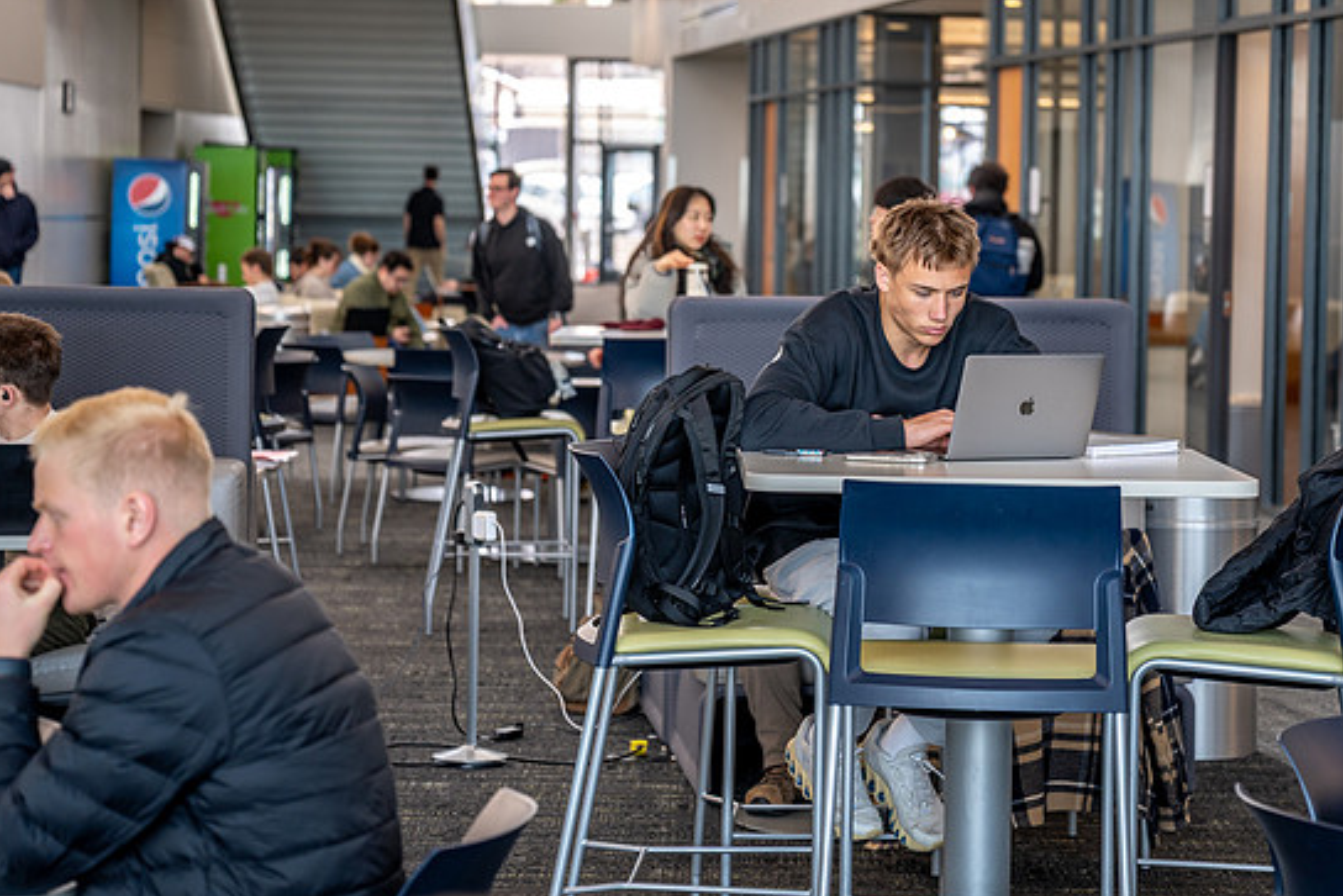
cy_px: 297
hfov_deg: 20.4
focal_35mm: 100
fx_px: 3731
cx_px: 806
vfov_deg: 13.7
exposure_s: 1/100
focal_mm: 70
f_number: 2.8
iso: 100
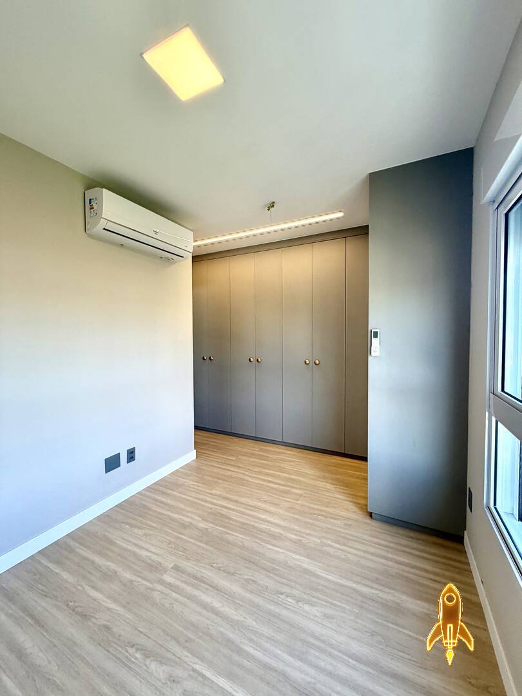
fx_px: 281
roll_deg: +0.2
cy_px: 348
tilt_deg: -1.7
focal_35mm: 14
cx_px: 261
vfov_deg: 102.1
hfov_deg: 85.7
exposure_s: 1/120
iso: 64
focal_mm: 2.22
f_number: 2.2
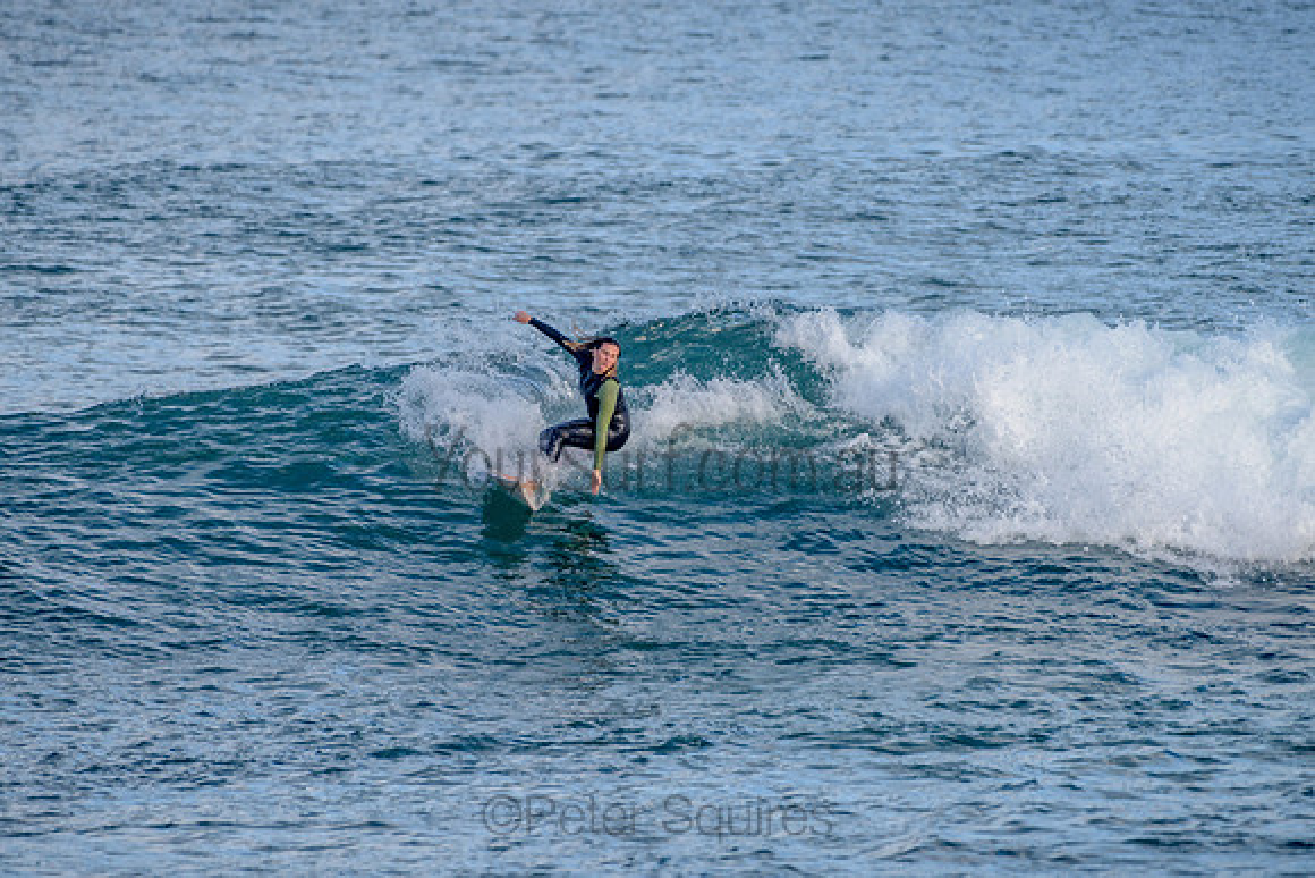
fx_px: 22361
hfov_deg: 3.4
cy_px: 439
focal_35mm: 612
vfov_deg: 2.2
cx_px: 658
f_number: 5.6
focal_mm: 500
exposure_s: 1/1250
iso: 280
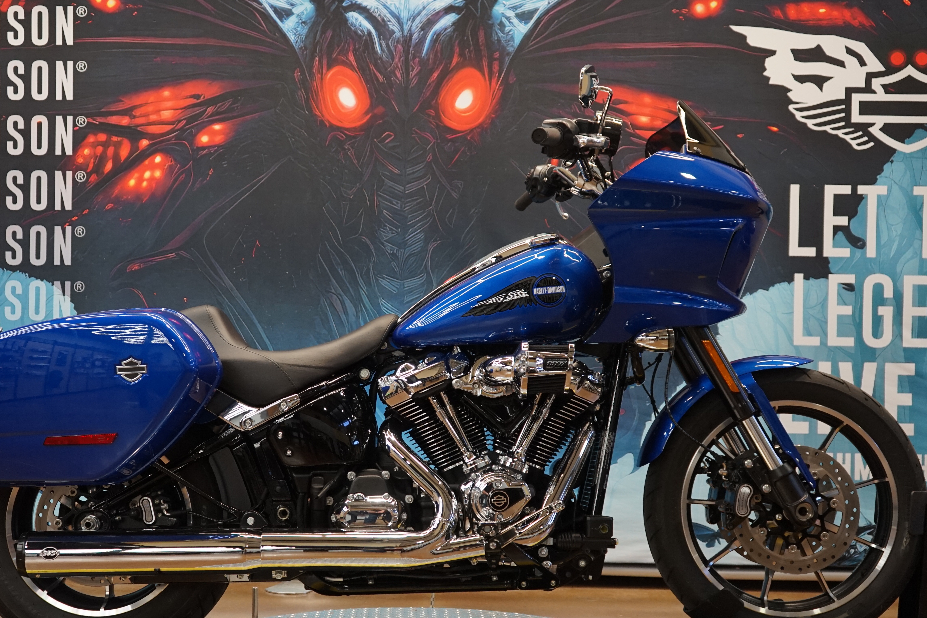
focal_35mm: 43
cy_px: 374
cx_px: 420
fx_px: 1107
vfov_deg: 31.1
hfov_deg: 45.4
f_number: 4
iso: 1250
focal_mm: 33
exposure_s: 1/160
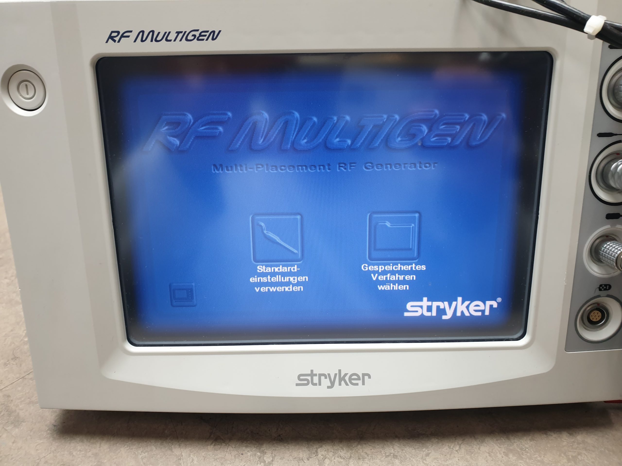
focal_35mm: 26
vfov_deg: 53.1
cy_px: 233
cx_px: 311
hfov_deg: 67.3
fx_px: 467
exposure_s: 1/50
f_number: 2.4
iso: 100
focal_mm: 4.3
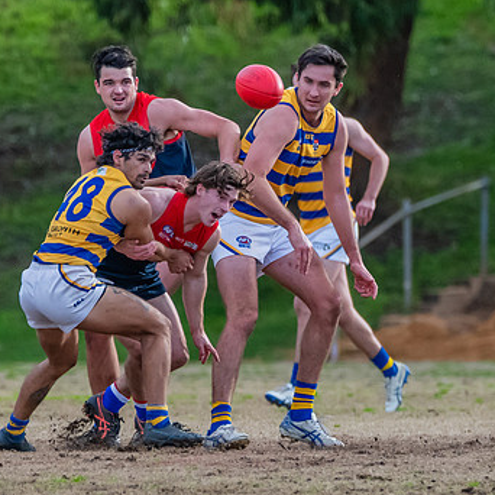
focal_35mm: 1217
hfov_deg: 1.4
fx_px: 19689
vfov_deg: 1.4
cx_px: 369
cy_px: 381
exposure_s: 1/1600
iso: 1800
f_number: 6.3
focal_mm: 460
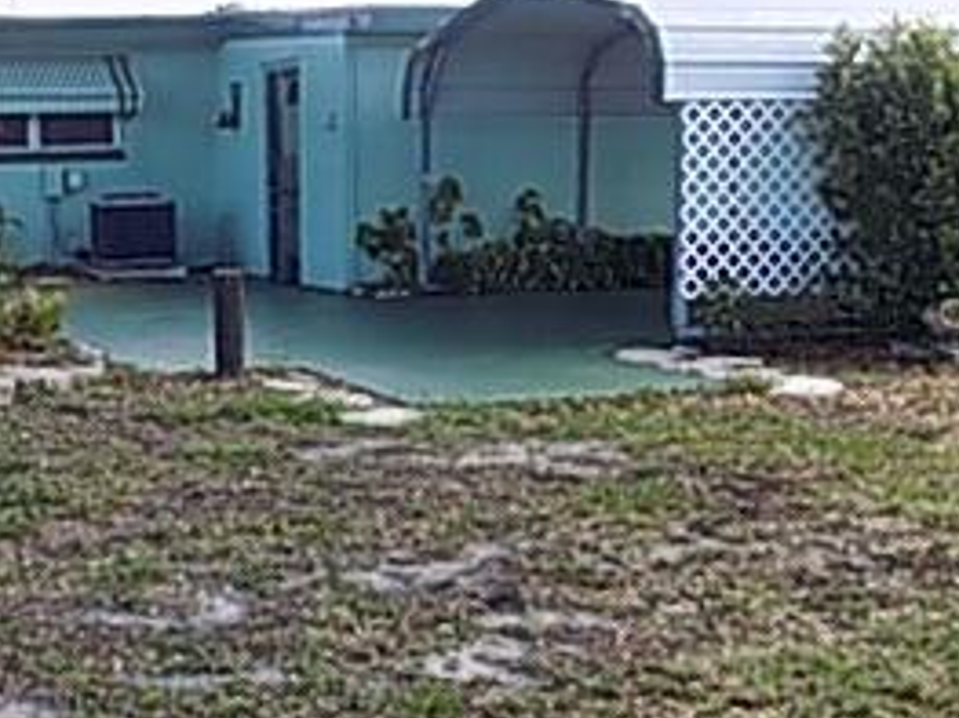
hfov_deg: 32.8
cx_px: 113
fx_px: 1551
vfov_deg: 26.1
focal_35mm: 56
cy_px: 324
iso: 80
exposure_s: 1/200
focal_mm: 4
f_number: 3.1
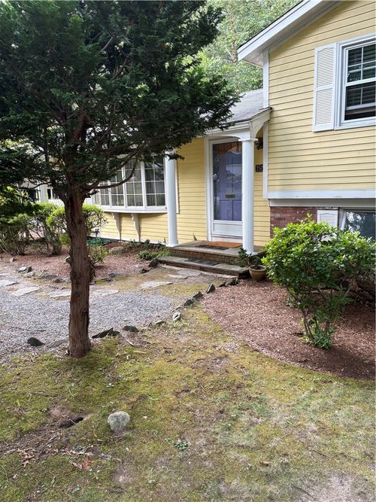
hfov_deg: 53.0
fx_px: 377
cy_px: 251
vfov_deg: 67.3
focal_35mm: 26
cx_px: 188
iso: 40
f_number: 1.6
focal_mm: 5.96
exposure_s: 1/122
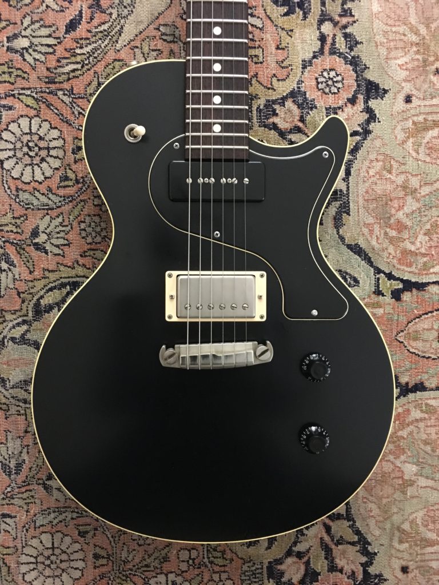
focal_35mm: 29
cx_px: 220
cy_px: 292
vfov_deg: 61.7
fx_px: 490
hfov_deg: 48.2
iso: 500
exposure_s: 1/17
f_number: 2.2
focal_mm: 4.15
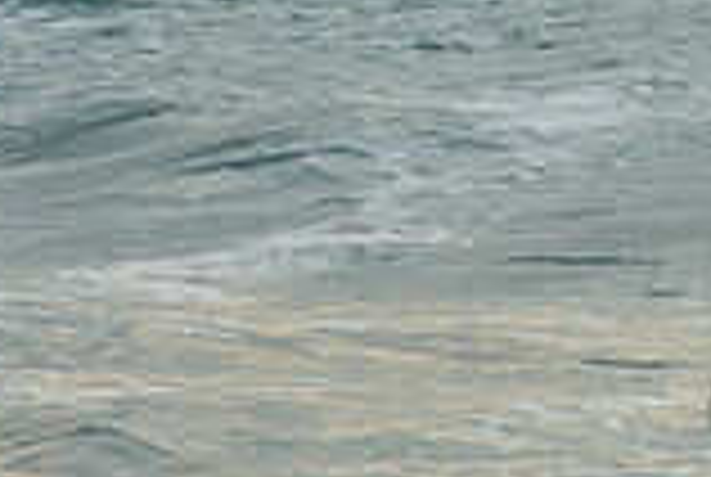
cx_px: 1058
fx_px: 43492
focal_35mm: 2198
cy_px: -340
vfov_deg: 0.6
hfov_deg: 0.9
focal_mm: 400
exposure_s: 1/400
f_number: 5.6
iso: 100
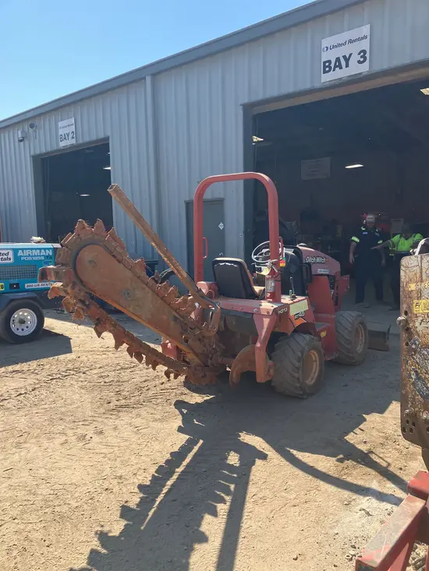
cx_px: 214
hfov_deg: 49.8
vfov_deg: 63.4
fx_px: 463
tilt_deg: -4.6
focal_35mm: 28
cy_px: 286
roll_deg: +1.8
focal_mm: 3.99
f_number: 1.8
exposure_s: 1/1104
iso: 32
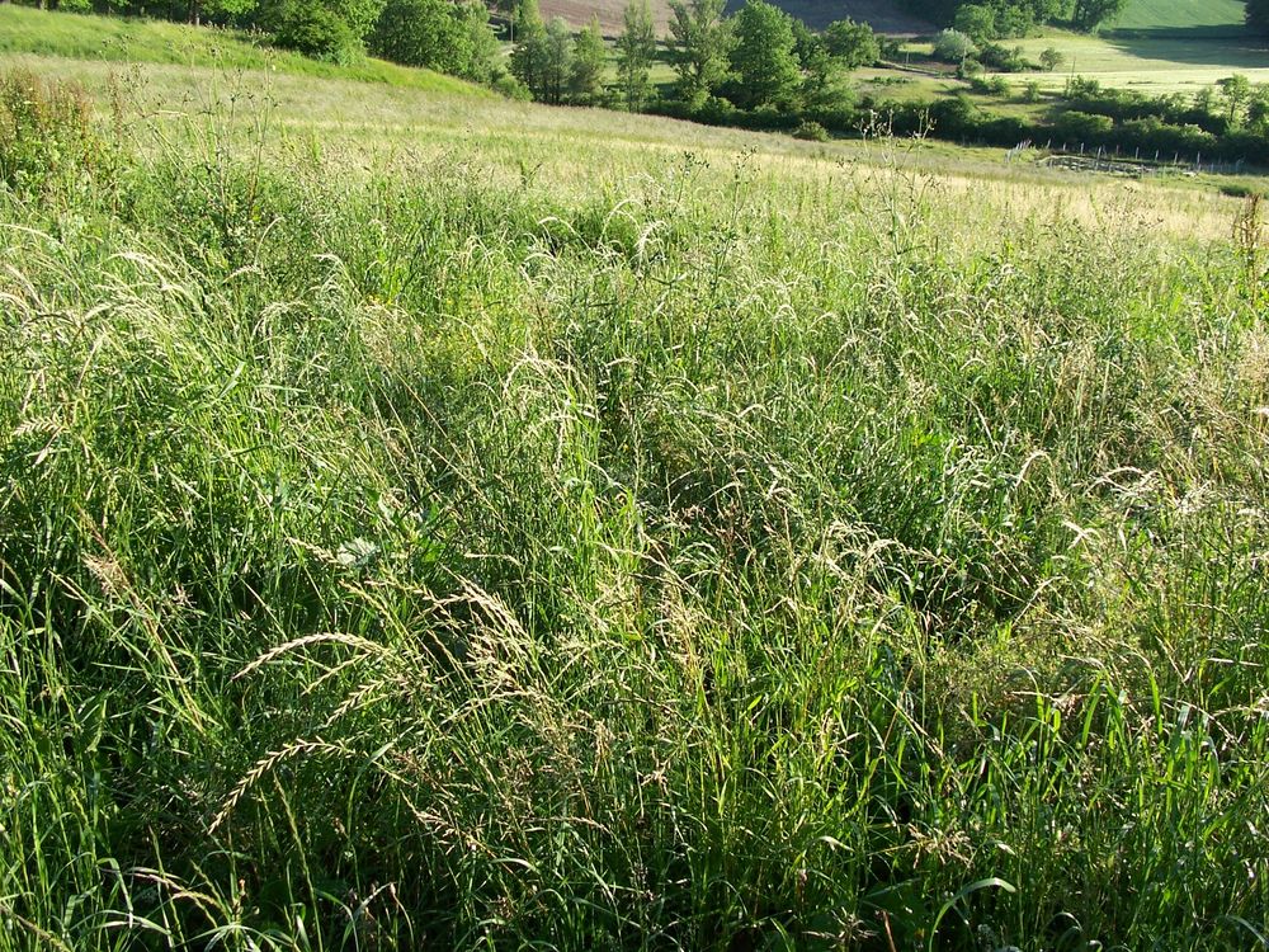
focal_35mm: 35
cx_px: 634
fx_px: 1283
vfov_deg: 40.7
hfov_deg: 52.6
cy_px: 476
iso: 80
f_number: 2.8
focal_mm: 6
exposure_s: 1/500
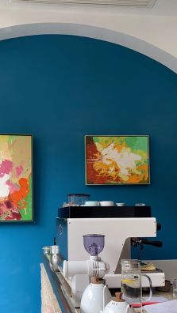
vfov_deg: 31.9
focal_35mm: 66
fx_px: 550
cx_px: 62
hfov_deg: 18.2
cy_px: 156
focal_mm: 4.25
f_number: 1.8
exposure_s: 1/73
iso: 32
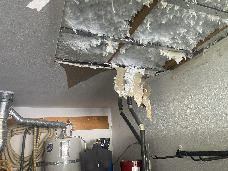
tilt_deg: +20.5
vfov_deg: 53.1
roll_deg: +3.9
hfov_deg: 67.3
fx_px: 171
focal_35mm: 26
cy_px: 86
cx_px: 114
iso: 125
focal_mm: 4.25
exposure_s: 1/60
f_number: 1.8
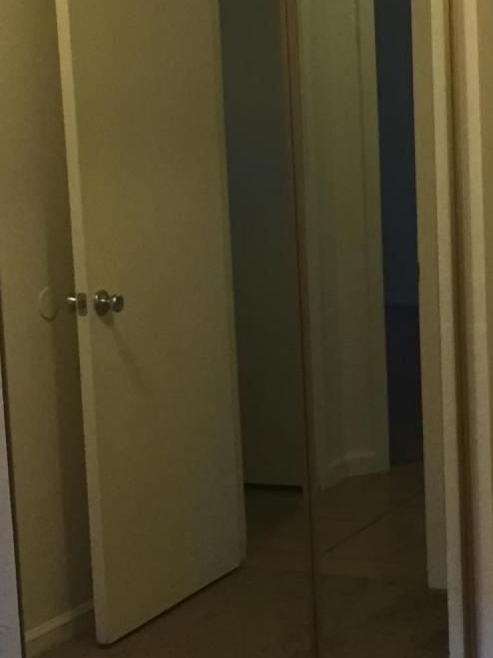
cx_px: 421
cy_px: 300
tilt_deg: -5.9
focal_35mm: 88
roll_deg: +2.6
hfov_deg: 16.6
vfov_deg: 22.3
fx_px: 1672
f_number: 2.2
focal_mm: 4.15
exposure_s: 1/30
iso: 50
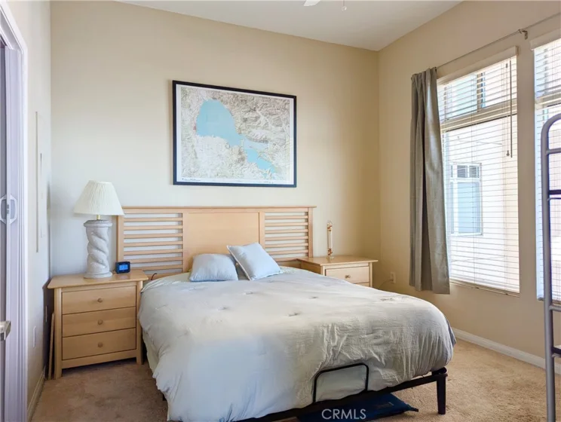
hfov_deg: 71.5
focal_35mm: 24
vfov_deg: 56.9
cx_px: 280
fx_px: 389
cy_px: 211
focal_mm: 6.81
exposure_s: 1/121
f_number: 1.85
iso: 38
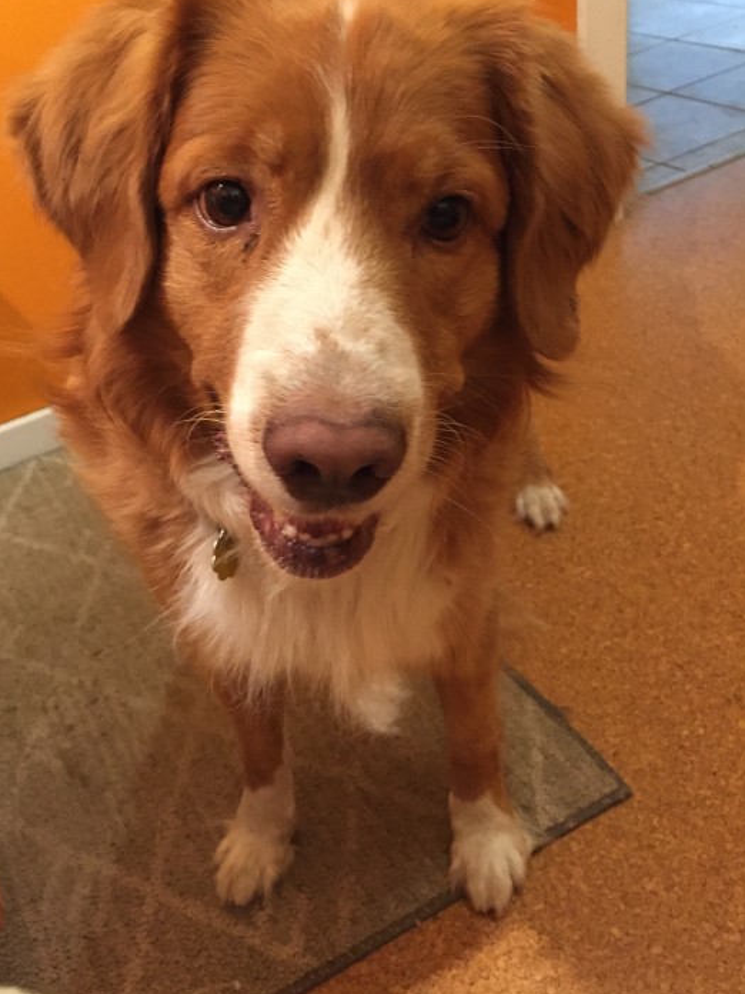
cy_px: 476
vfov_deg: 53.9
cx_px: 310
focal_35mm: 34
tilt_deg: -34.6
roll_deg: +11.1
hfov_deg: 41.7
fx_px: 976
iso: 320
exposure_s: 1/15
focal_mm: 4.15
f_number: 2.2
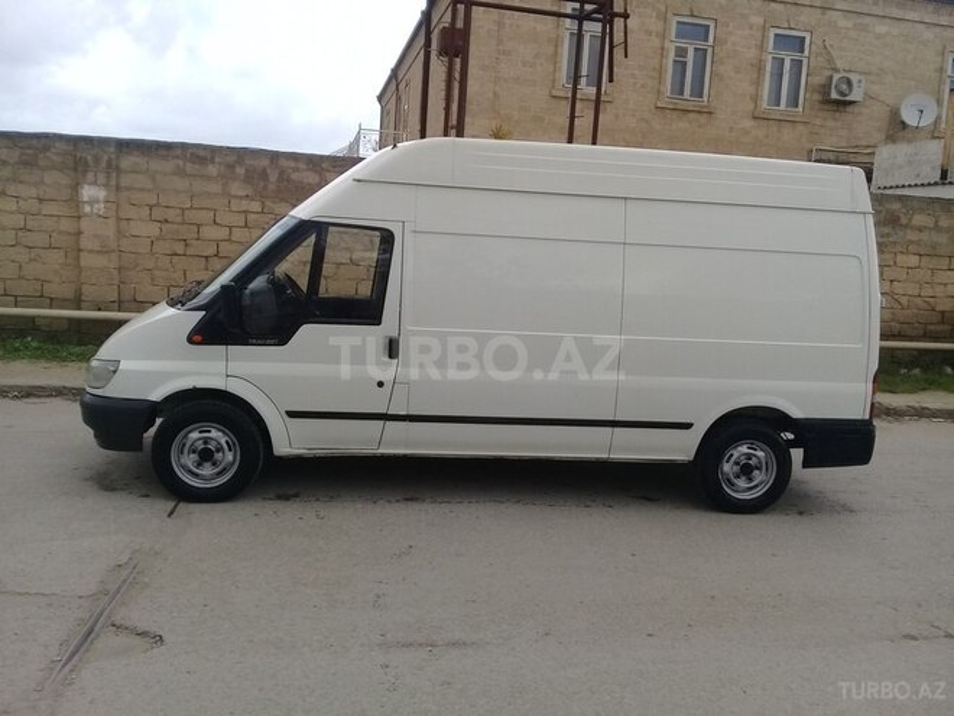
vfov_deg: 45.4
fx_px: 854
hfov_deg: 58.4
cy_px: 358
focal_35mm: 31
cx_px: 477
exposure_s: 1/100
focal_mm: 3.3
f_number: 2.2
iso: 50
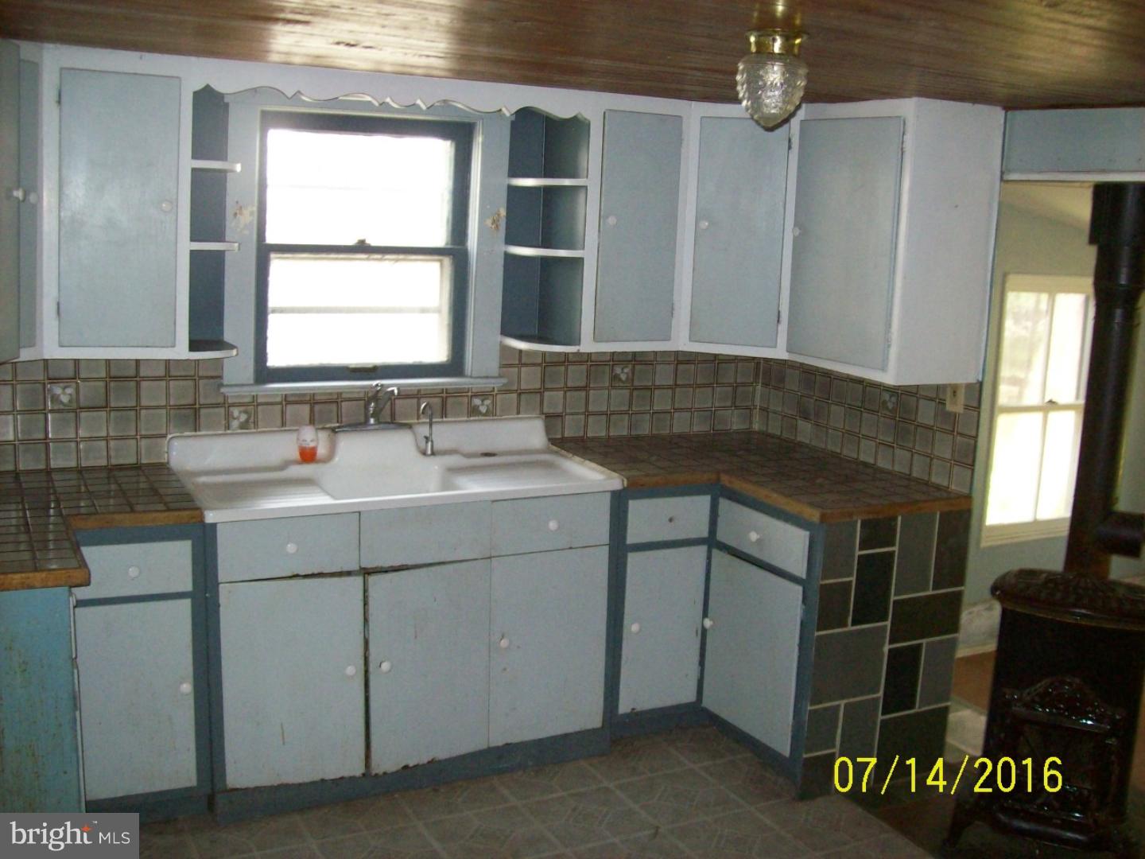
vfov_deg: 39.7
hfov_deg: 51.4
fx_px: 1191
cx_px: 572
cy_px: 430
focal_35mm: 36
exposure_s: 1/64
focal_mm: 6
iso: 200
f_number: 2.7
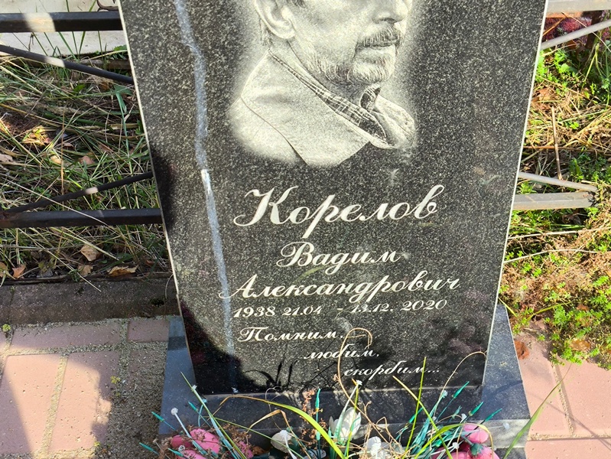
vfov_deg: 29.1
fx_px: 883
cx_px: 306
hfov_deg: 38.2
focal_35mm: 50
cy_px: 230
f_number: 1.7
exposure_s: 1/300
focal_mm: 4.71
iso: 50
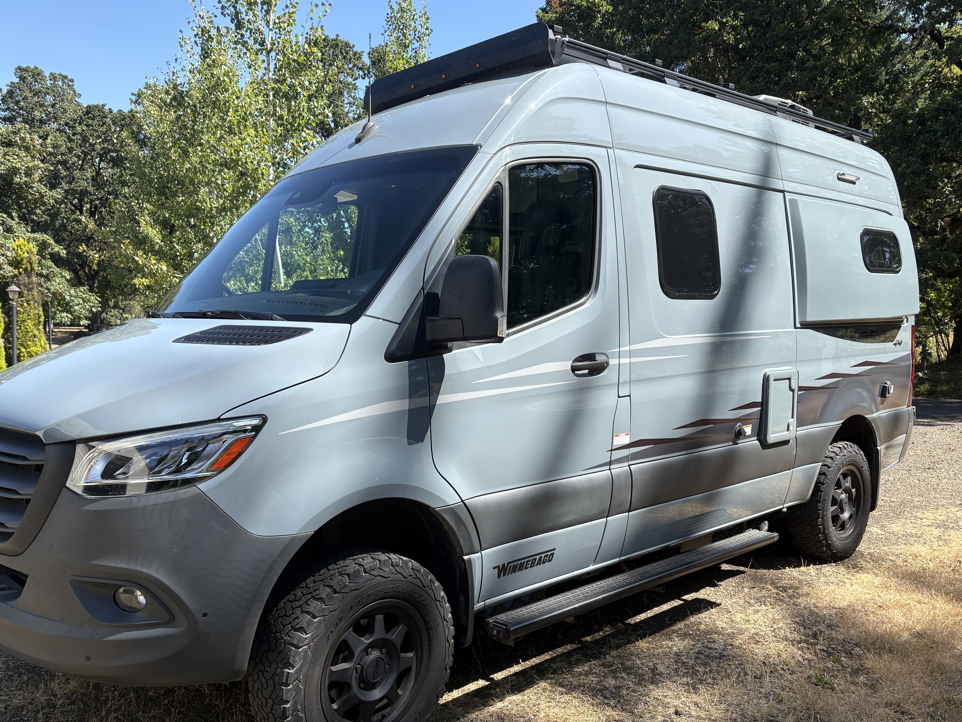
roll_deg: -2.2
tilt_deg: -3.7
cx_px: 450
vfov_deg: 46.8
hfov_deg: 59.9
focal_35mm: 30
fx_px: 834
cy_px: 391
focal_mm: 5.96
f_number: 1.6
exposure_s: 1/1263
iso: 50
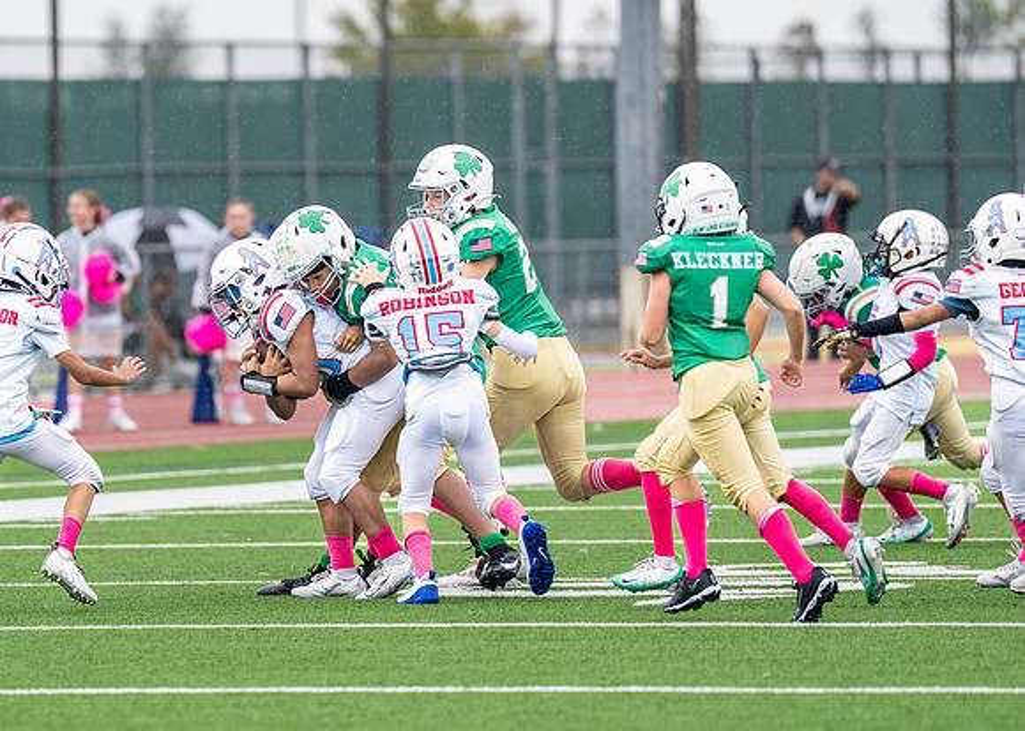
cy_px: 280
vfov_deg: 3.5
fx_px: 11970
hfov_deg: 4.9
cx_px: 293
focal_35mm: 411
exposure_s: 1/1000
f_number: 2.8
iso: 400
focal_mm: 200
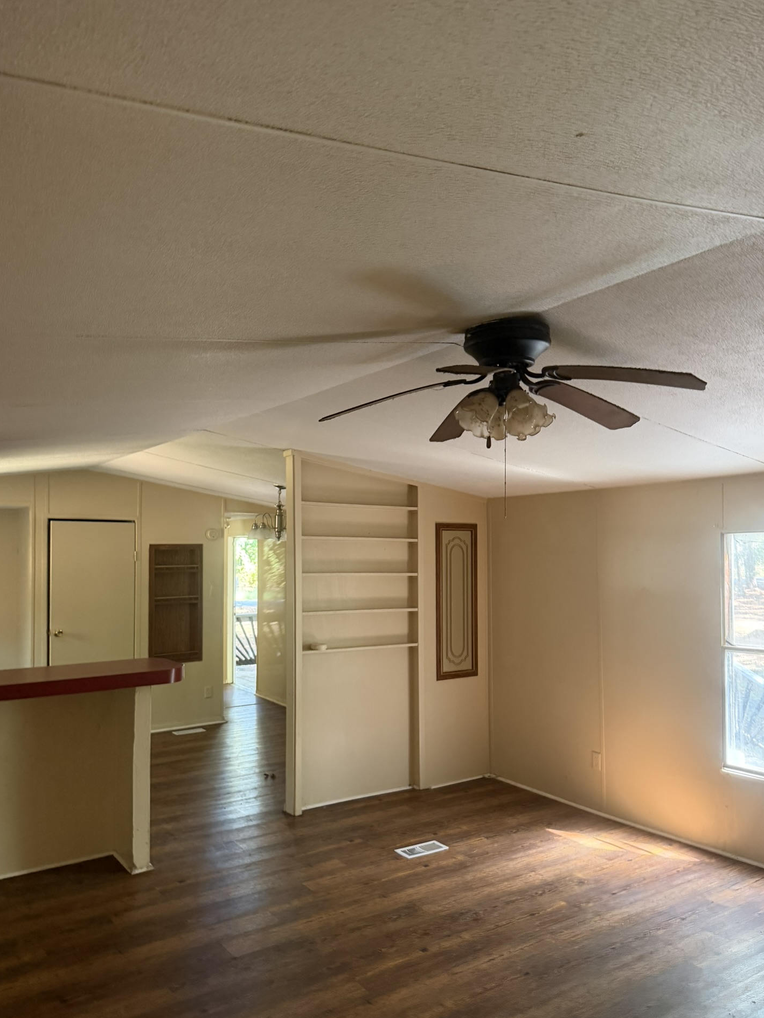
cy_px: 534
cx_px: 400
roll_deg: -0.4
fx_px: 765
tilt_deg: +0.0
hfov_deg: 53.1
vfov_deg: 67.3
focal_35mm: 26
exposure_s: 1/60
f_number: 1.78
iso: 500
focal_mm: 6.76
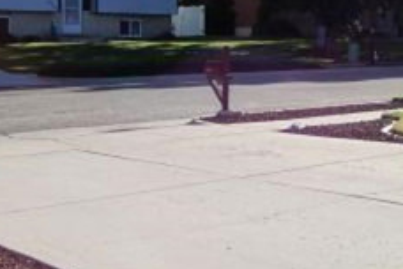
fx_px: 784
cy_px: 65
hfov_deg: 27.8
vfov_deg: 19.3
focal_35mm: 70
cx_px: 362
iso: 80
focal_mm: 4.3
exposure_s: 1/500
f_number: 3.4
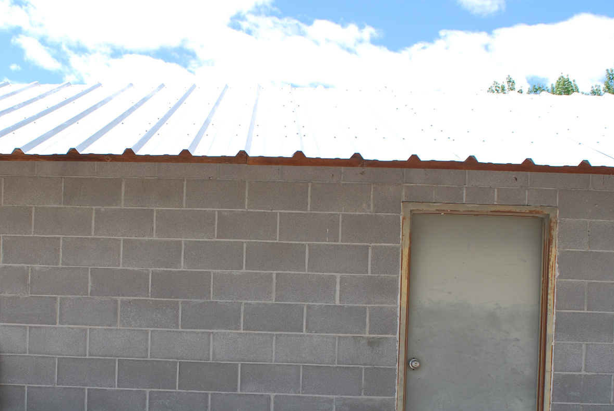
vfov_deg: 28.1
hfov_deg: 41.6
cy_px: 332
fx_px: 803
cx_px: 237
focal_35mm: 47
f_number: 6.3
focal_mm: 18
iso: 100
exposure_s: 1/160
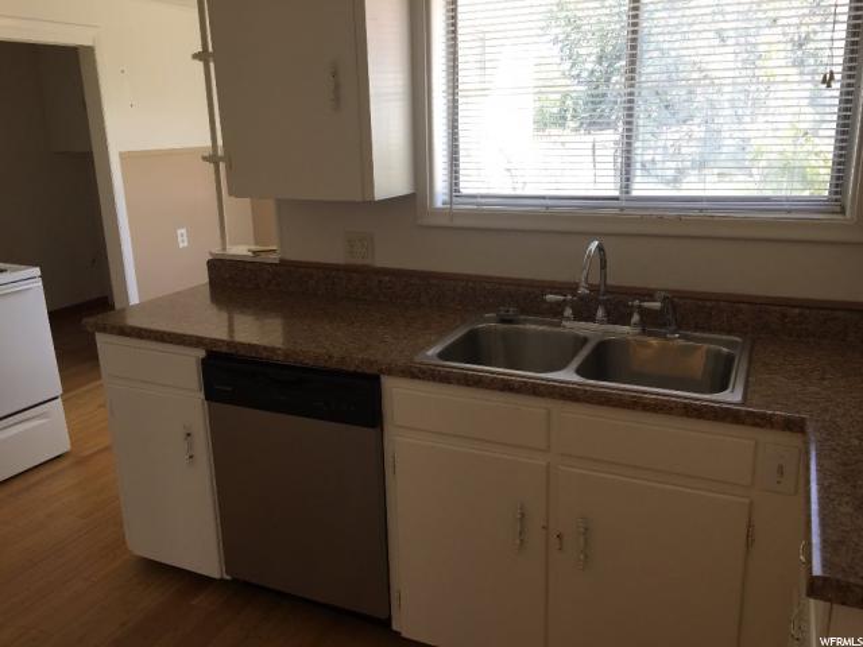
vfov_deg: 48.2
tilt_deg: -15.8
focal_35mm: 29
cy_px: 324
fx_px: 723
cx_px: 432
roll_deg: +0.2
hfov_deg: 61.7
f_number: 2.2
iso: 32
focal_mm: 4.15
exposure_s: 1/120
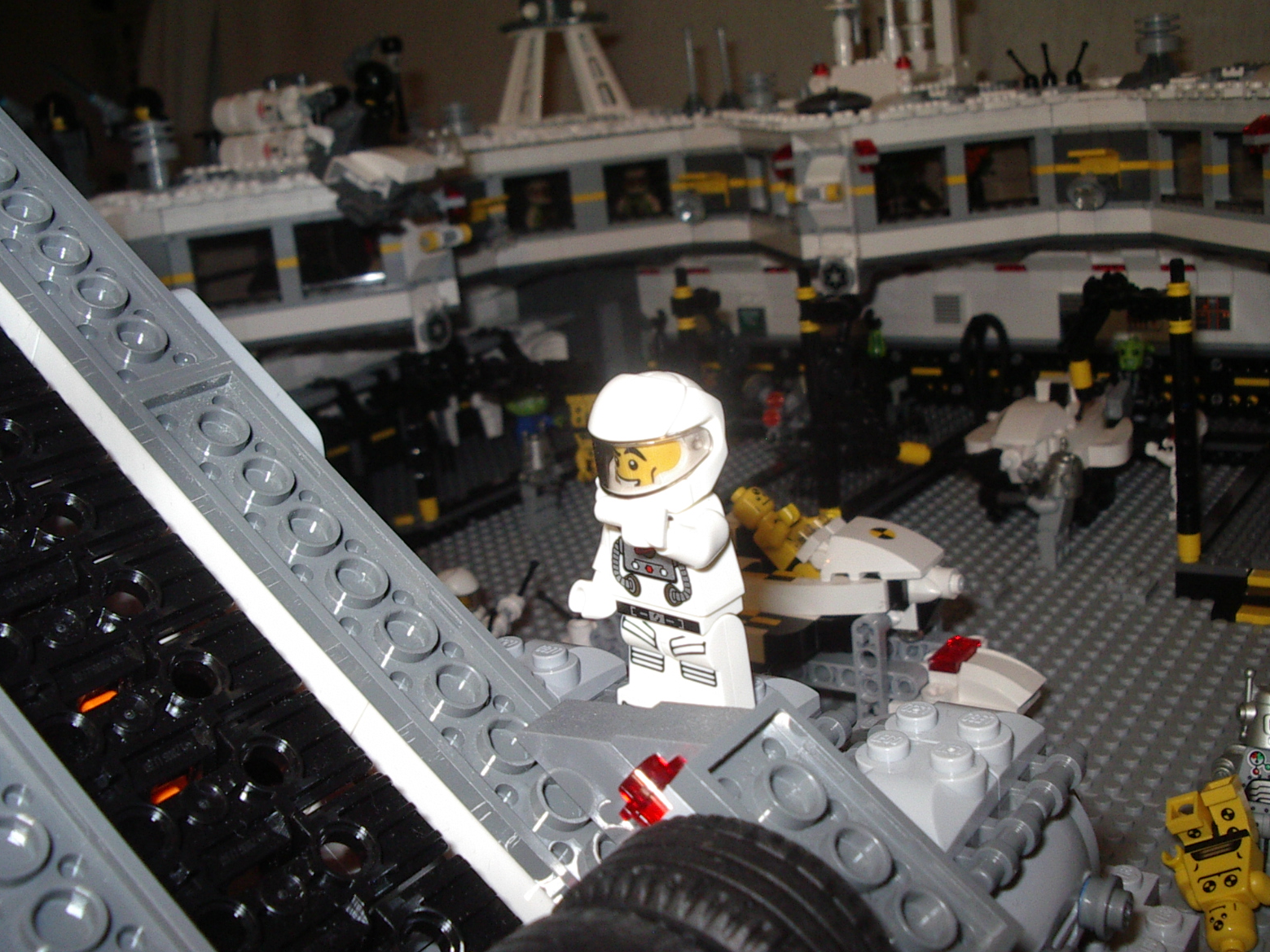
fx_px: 1431
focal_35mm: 39
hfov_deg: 47.9
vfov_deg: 36.8
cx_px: 643
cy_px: 476
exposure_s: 1/60
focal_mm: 5.8
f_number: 4.8
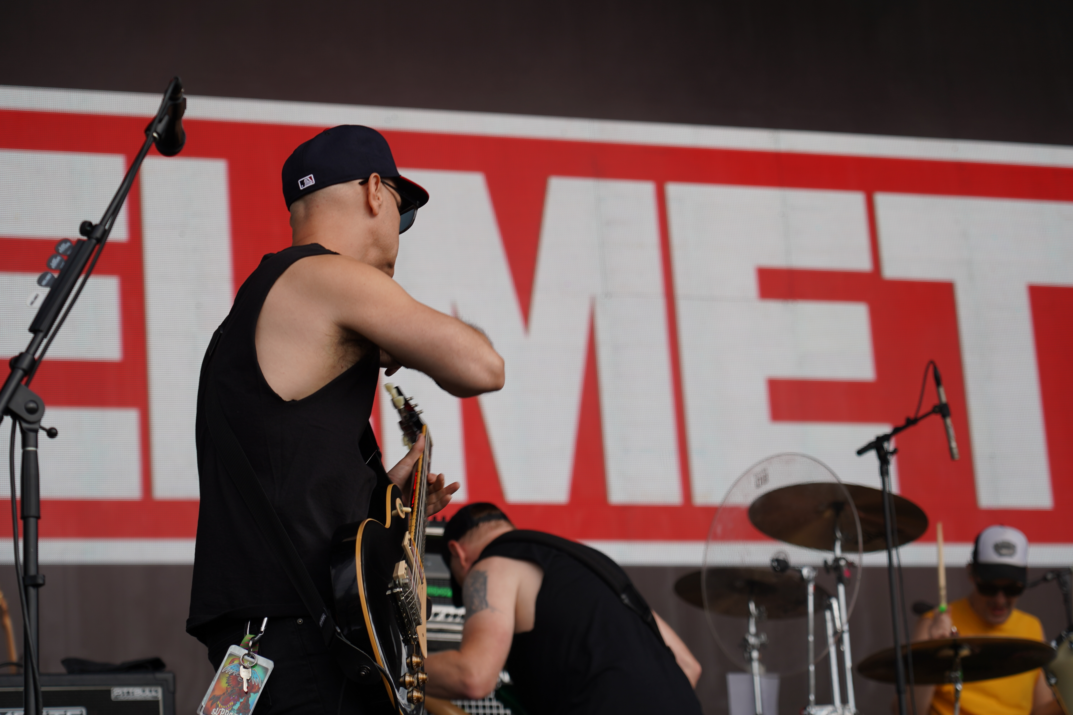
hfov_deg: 19.5
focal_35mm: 105
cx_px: 536
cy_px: 358
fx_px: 3129
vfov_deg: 13.0
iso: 100
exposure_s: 1/200
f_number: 4.5
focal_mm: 105
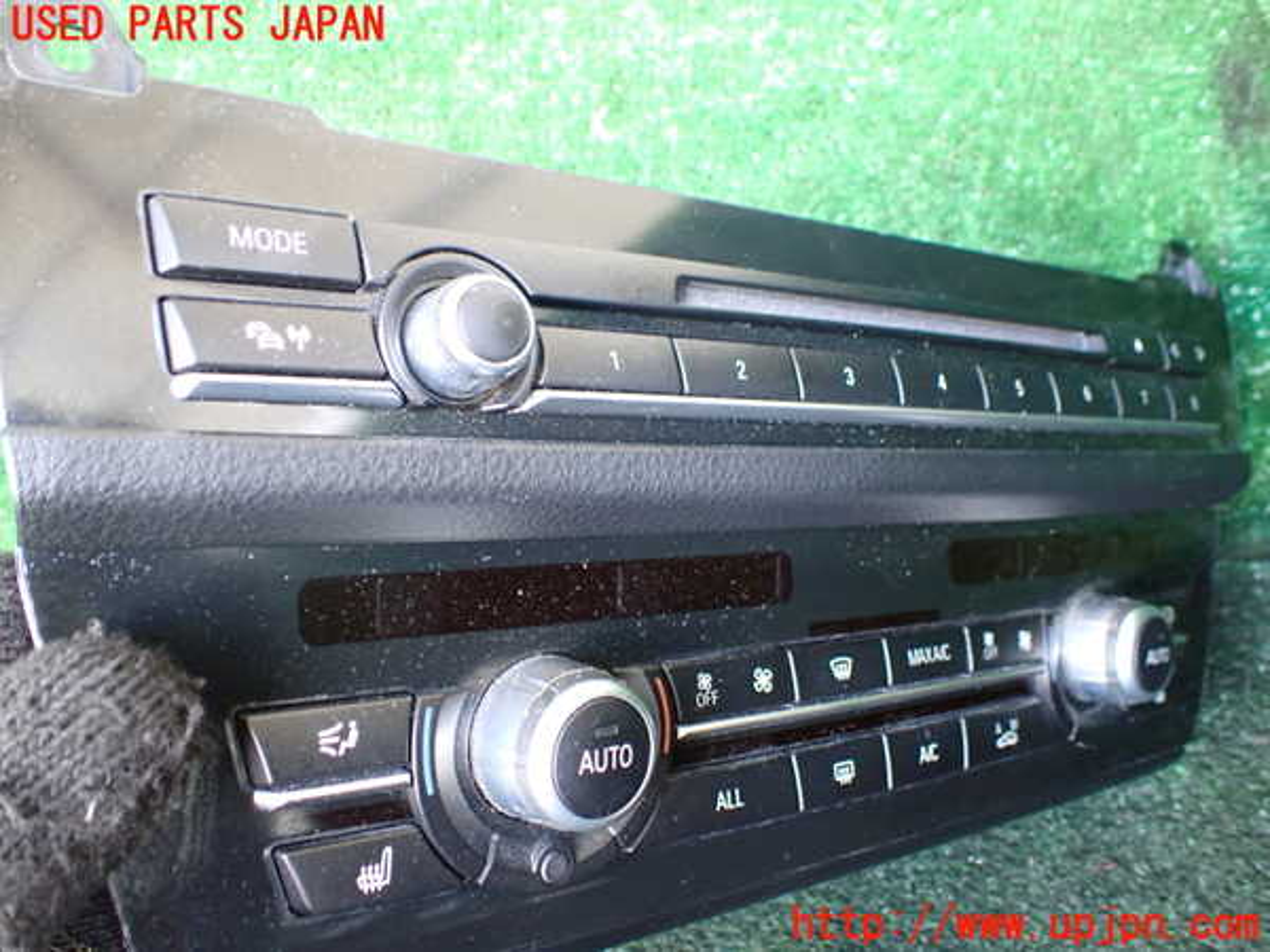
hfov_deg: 60.0
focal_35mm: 30
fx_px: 1101
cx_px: 635
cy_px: 476
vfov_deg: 46.8
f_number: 2.3
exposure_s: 1/50
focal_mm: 5.4
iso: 800
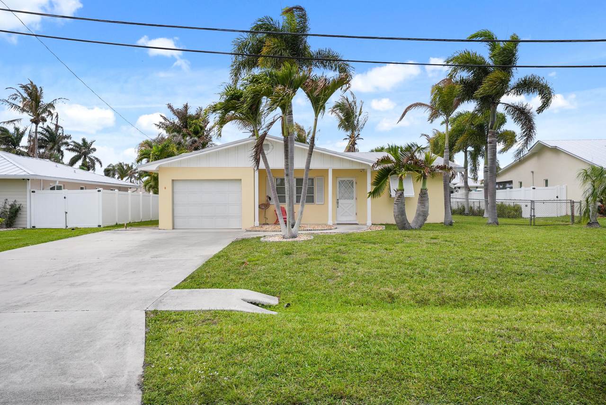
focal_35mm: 26
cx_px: 303
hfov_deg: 69.6
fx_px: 436
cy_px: 202
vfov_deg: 49.8
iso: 250
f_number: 9
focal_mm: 25.9
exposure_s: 1/400
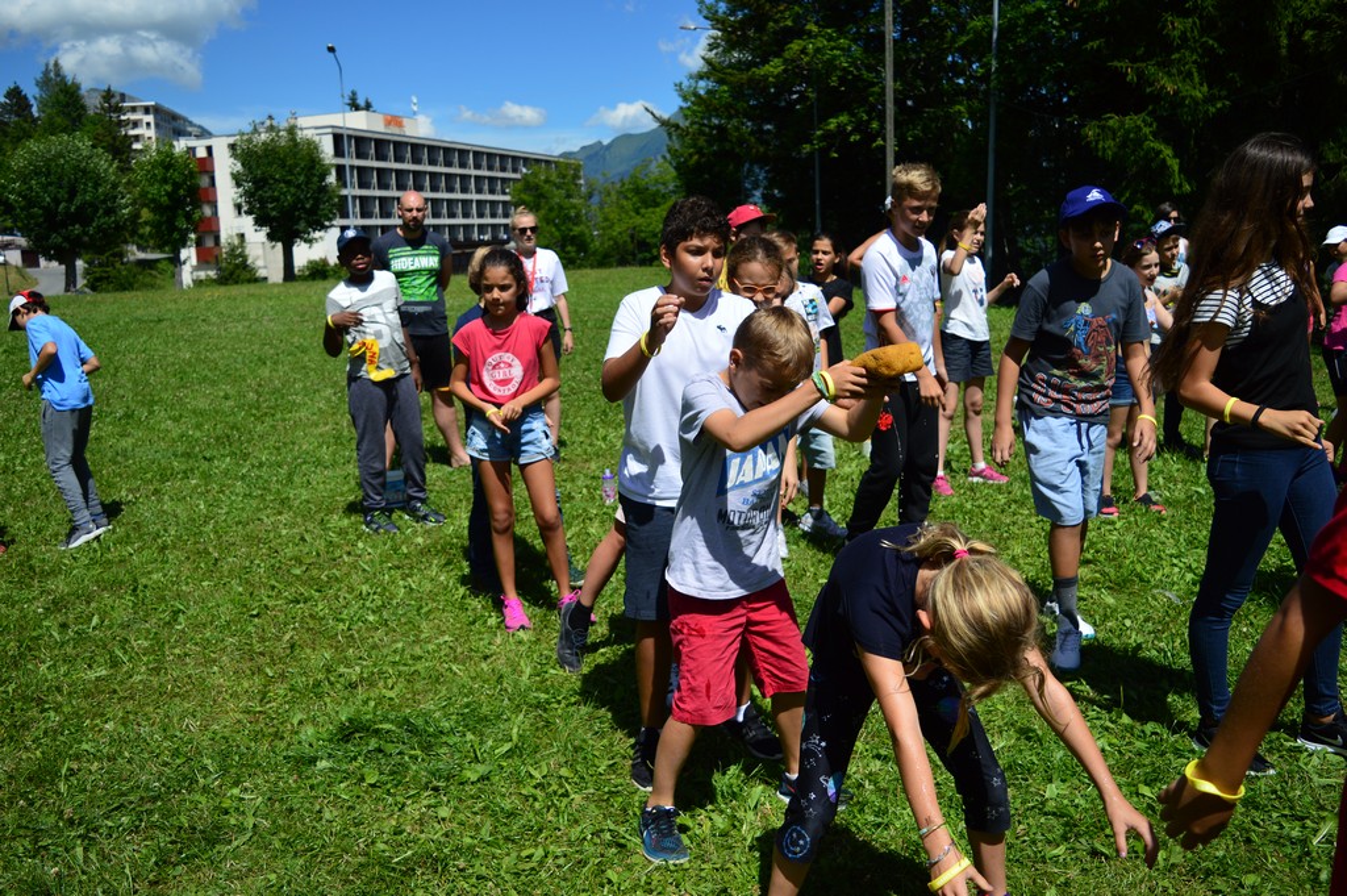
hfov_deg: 59.5
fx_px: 1178
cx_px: 674
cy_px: 448
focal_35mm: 32
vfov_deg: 41.6
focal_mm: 21
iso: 100
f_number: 3.8
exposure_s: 1/1600
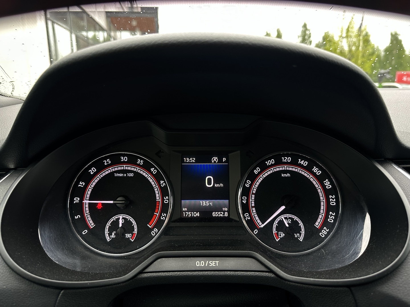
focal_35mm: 24
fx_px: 284
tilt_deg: -13.2
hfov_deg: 71.6
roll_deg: +0.2
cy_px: 154
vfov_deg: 56.8
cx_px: 205
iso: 200
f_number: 1.78
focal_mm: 6.86
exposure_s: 1/82
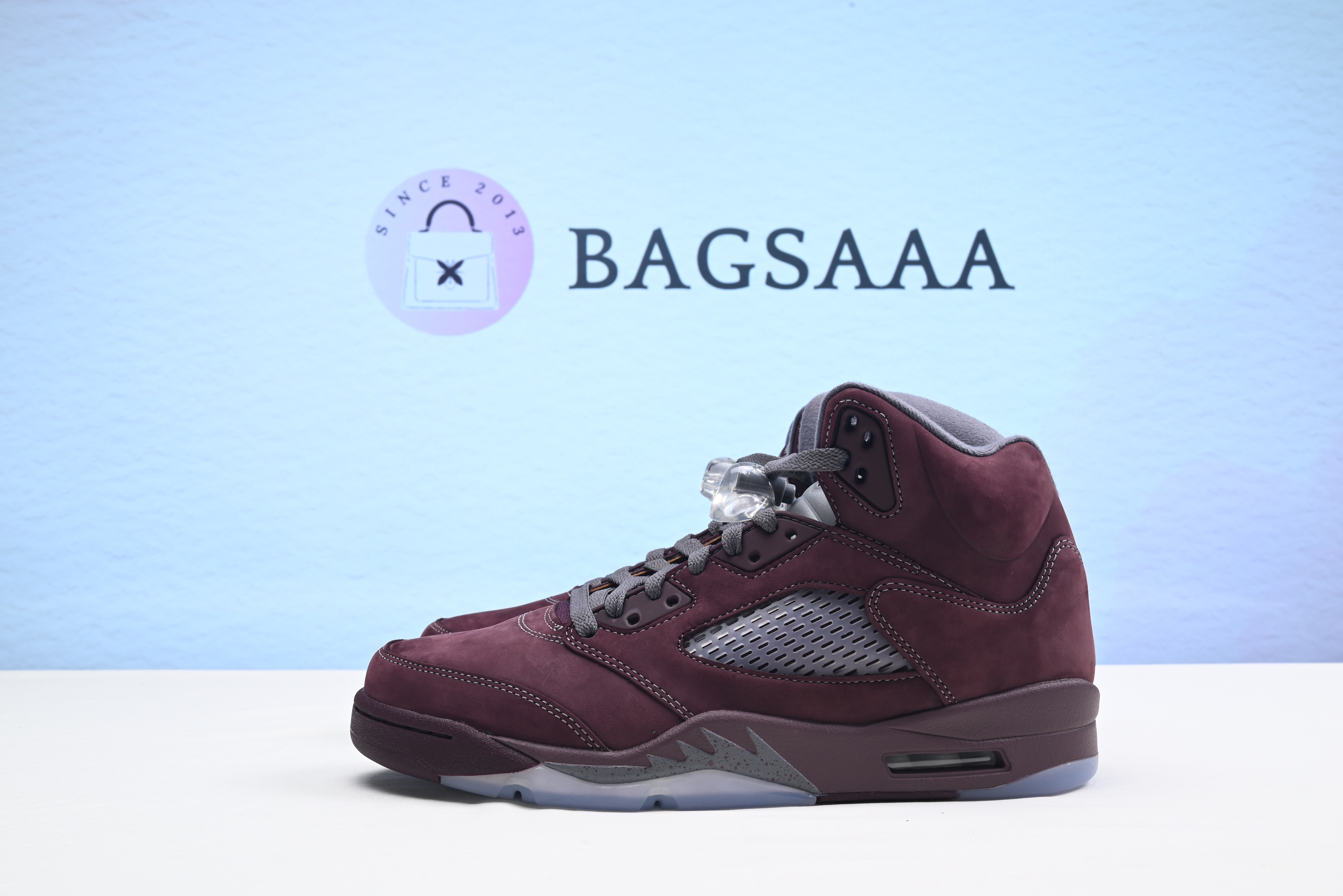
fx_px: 1530
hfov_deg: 47.4
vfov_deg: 32.7
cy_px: 448
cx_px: 672
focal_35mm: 41
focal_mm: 41
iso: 100
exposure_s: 1/2
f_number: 16
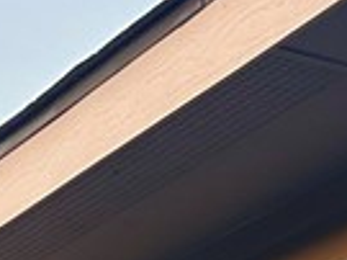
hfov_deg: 8.8
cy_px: 646
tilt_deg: +4.2
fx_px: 1823
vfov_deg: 7.5
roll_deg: +1.3
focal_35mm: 182
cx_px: 1069
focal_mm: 6.86
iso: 80
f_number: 1.78
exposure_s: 1/419
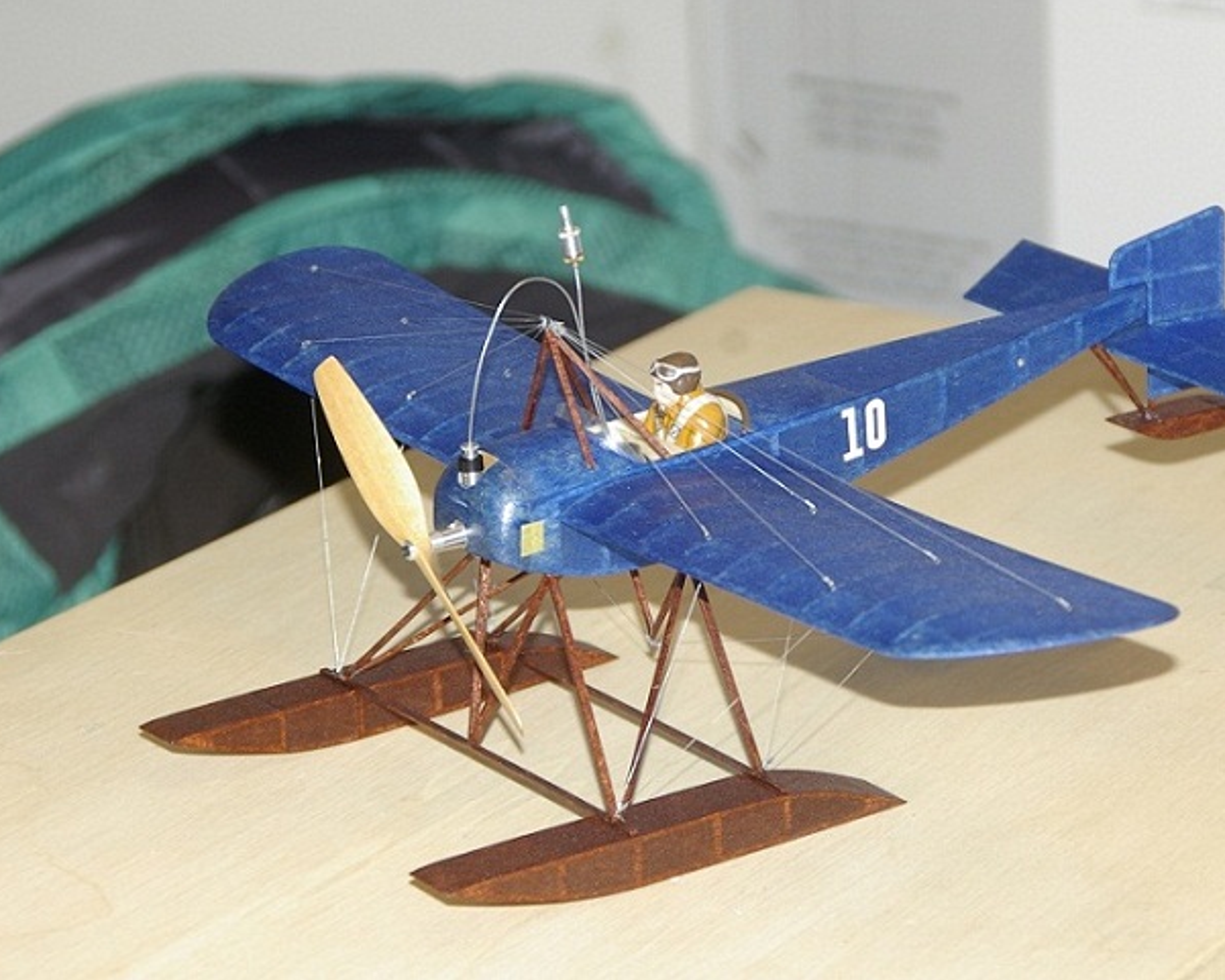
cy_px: 487
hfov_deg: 12.5
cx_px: 732
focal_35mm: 154
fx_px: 5584
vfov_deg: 10.0
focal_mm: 90
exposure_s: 1/125
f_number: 8
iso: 400
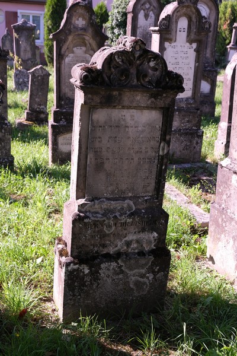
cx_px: 118
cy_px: 178
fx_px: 415
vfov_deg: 46.4
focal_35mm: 42
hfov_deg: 31.9
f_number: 5.6
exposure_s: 1/300
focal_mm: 27.7
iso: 400
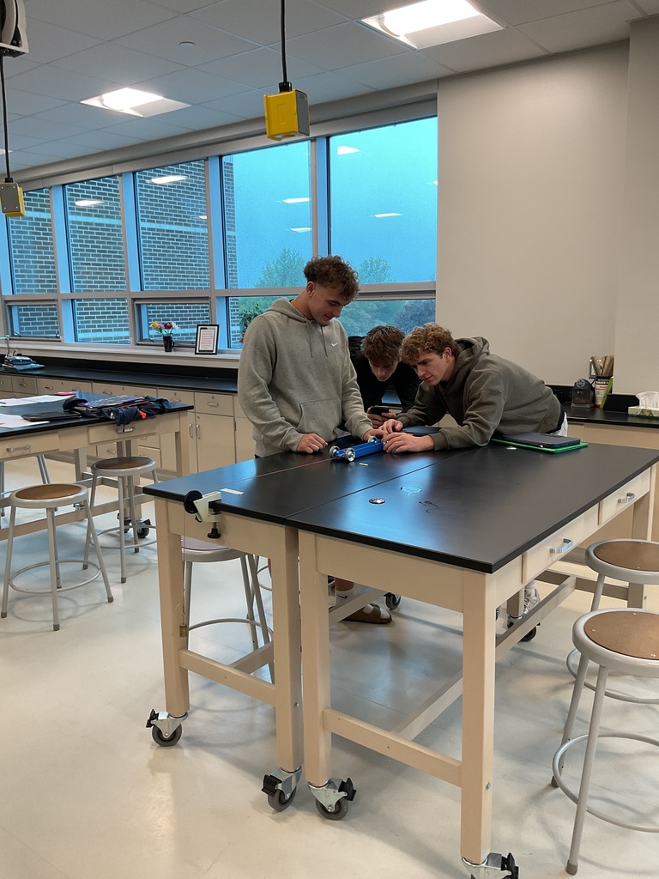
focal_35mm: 29
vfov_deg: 61.7
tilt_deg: -10.8
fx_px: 736
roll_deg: +1.2
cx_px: 330
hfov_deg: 48.2
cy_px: 440
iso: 50
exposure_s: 1/60
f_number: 1.8
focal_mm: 3
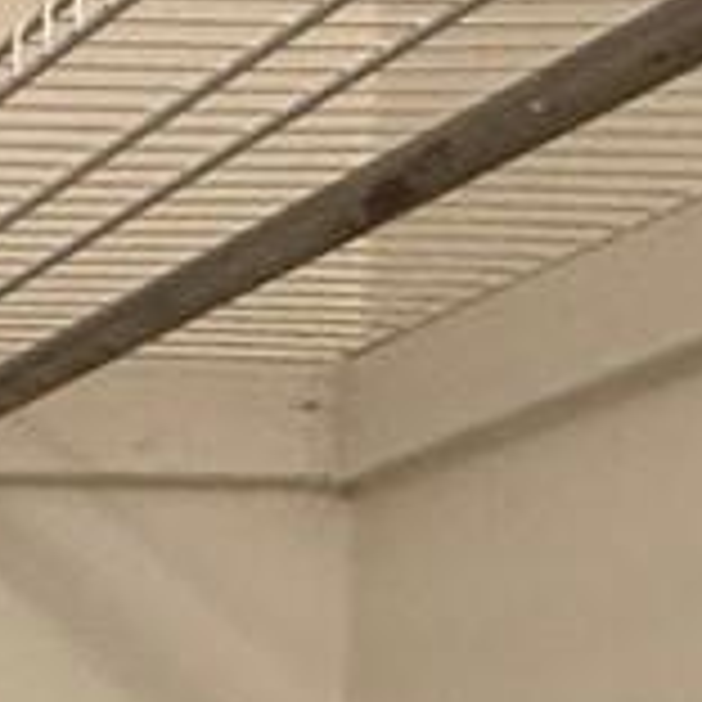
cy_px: 1228
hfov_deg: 10.5
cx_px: -1296
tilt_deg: -2.3
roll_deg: -1.9
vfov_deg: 12.6
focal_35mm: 127
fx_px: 2914
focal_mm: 2.22
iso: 200
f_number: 2.2
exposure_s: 1/60
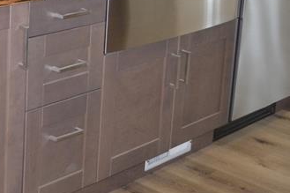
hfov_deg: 23.6
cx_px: 29
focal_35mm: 84
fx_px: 676
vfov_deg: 15.8
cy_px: -23
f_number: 3.5
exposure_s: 1/60
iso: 450
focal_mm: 18
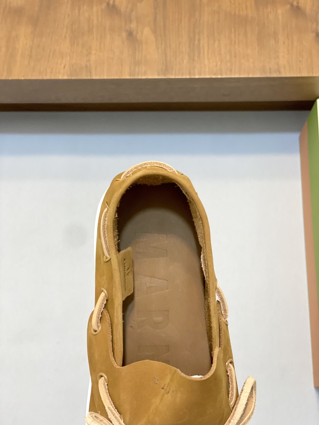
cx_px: 160
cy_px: 212
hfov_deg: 28.0
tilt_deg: -73.4
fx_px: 639
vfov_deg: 36.8
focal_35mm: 52
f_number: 2
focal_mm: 6
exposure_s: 1/100
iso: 160
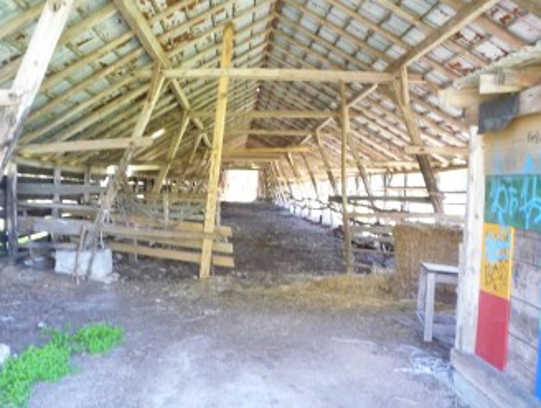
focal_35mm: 32
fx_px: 501
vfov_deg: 44.2
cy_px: 192
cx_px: 256
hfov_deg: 56.7
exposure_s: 1/25
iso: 400
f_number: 3.3
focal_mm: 5.2
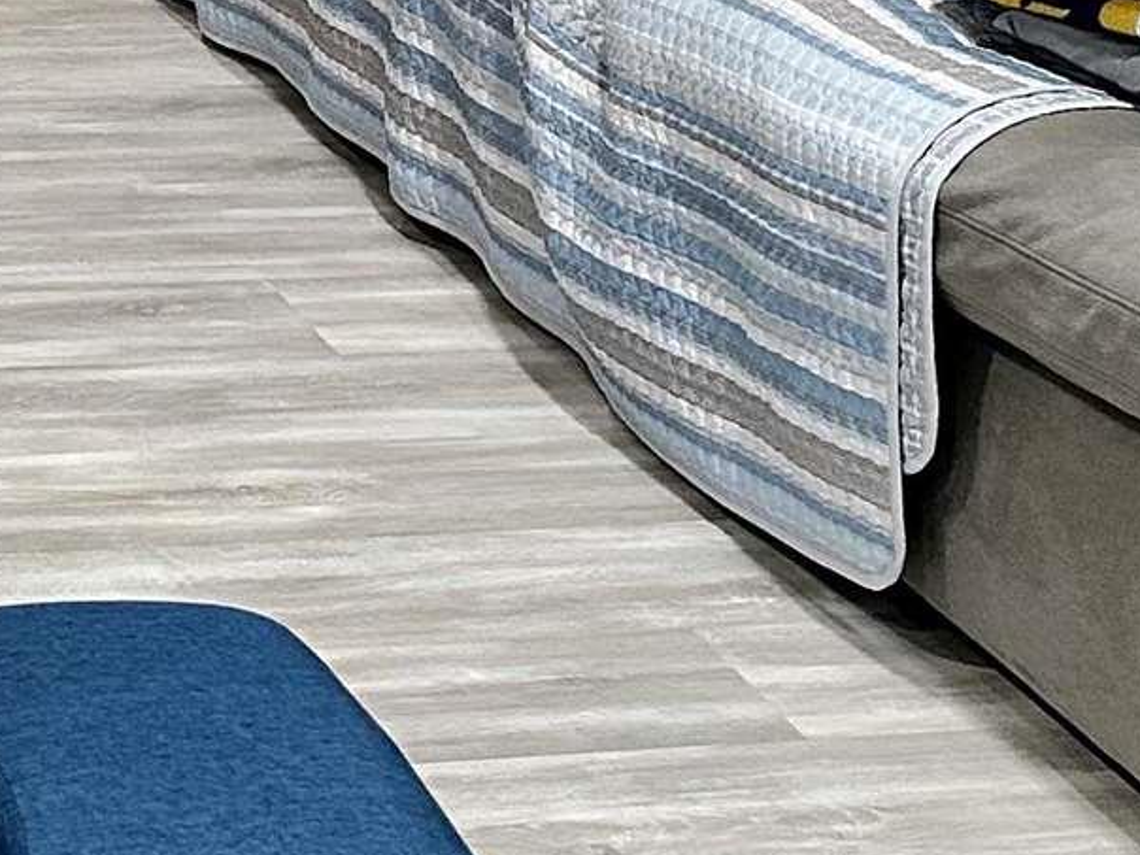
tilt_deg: -3.1
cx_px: -436
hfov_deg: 15.2
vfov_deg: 10.8
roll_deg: -1.8
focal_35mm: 122
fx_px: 4018
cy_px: -1004
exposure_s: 1/60
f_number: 1.78
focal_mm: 6.86
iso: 200
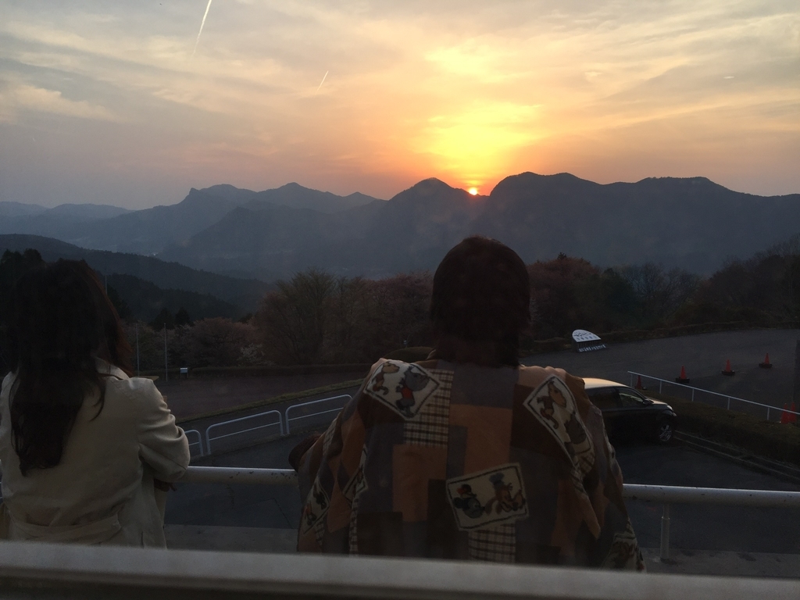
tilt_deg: -6.8
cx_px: 400
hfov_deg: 61.7
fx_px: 670
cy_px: 300
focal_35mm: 29
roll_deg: +0.2
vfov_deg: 48.2
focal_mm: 4.15
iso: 32
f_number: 2.2
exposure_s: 1/430
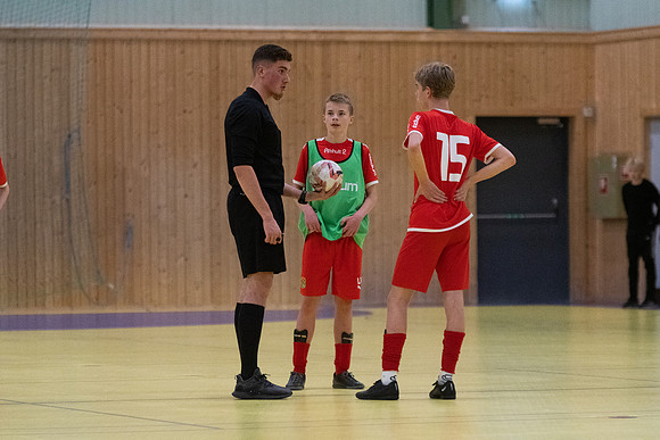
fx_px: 3921
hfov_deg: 9.6
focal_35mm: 214
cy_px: 220
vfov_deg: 6.4
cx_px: 330
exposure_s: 1/1600
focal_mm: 140
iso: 8000
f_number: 3.2
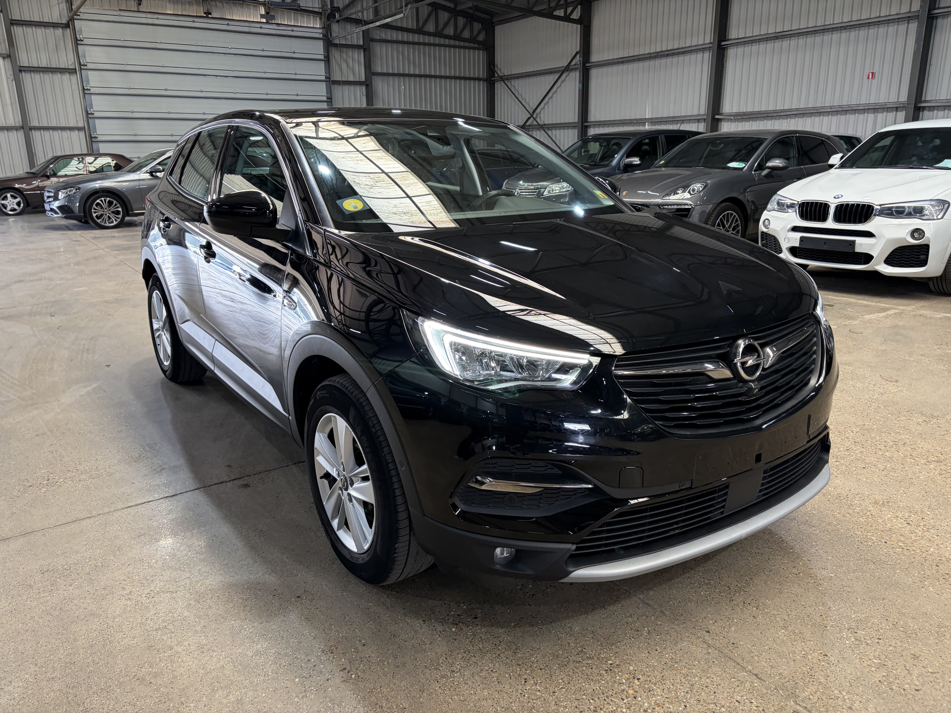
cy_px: 356
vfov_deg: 53.1
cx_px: 476
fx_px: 714
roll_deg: -1.6
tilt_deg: -14.5
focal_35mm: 26
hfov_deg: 67.3
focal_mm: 5.96
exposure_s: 1/107
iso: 125
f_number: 1.6
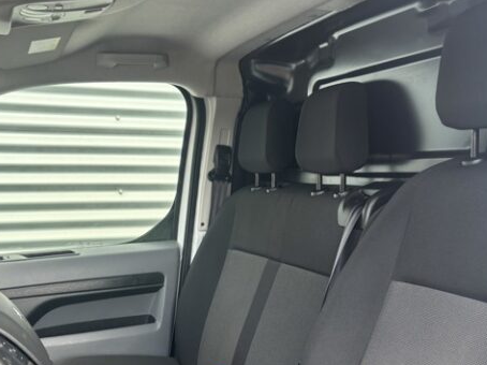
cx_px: 277
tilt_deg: -10.2
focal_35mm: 44
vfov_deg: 32.0
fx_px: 619
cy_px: 290
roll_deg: +0.1
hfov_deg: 42.9
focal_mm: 5.96
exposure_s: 1/171
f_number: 1.6
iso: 50
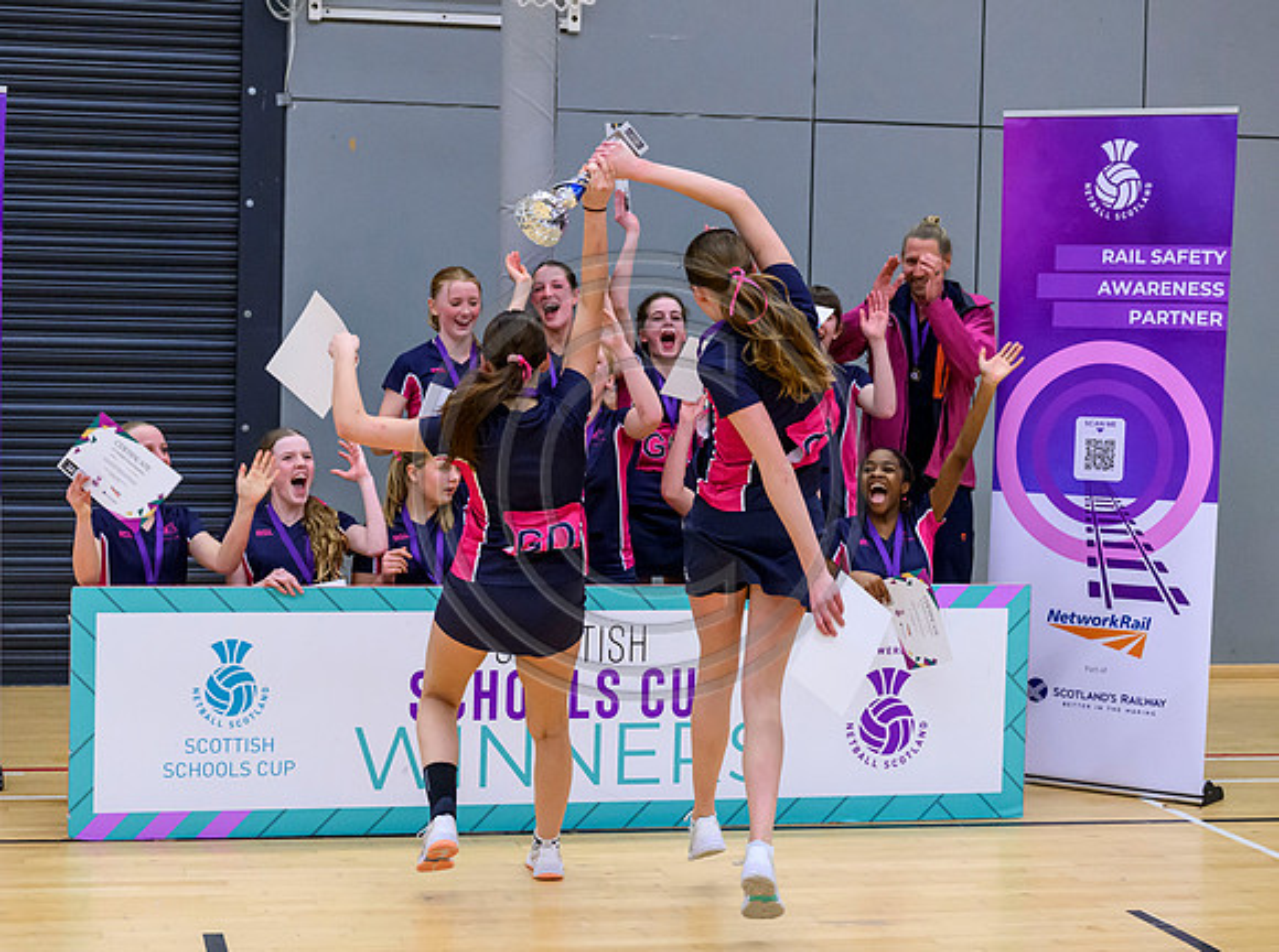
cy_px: 393
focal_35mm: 66
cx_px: 554
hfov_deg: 29.6
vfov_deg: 22.2
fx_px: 2422
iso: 6400
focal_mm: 48
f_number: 4
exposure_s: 1/500
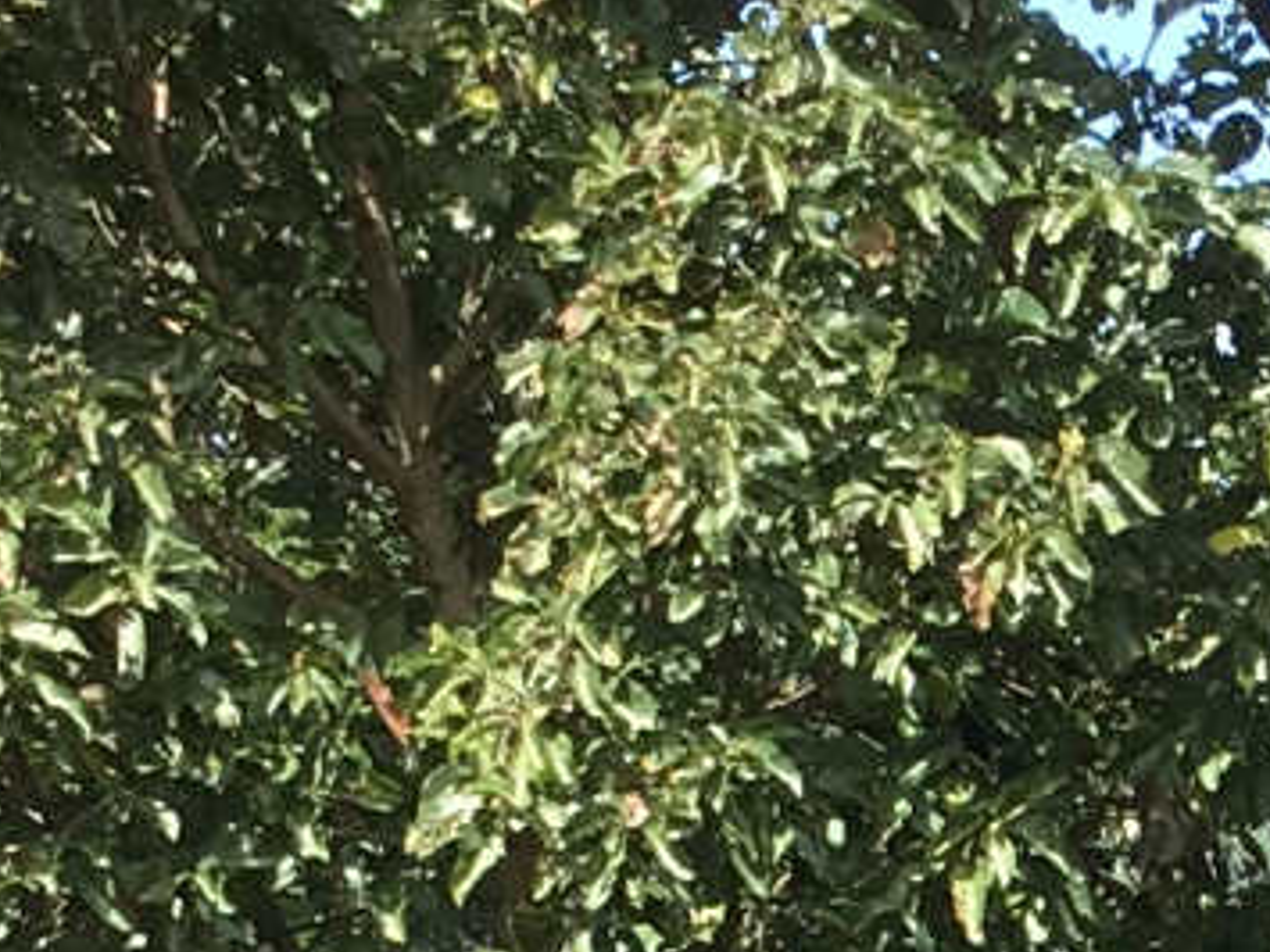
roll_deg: -0.1
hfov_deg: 10.7
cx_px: 1746
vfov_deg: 7.9
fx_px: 6565
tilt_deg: -6.9
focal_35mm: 179
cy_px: 1883
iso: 25
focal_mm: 3.3
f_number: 2.4
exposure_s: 1/405
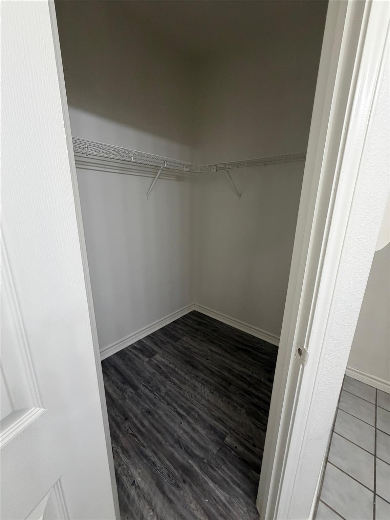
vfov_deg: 102.1
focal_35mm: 14
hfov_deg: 85.7
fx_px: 210
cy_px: 260
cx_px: 195
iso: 250
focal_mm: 2.22
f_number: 2.2
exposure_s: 1/120
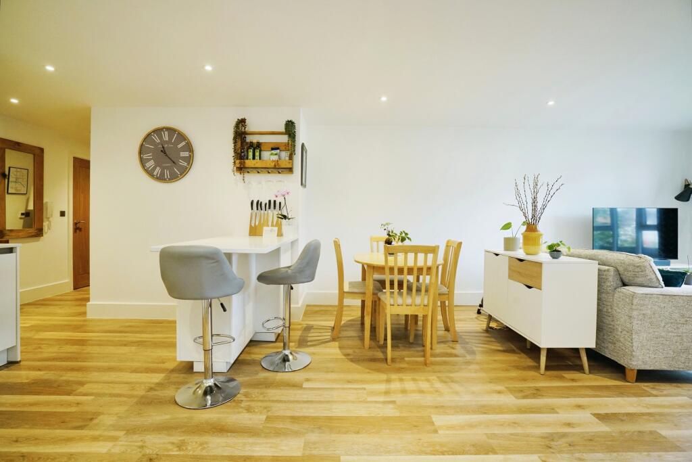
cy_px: 231
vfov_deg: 73.8
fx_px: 308
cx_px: 346
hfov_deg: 96.7
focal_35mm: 16
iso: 2000
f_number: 7.1
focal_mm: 16
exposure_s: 1/50
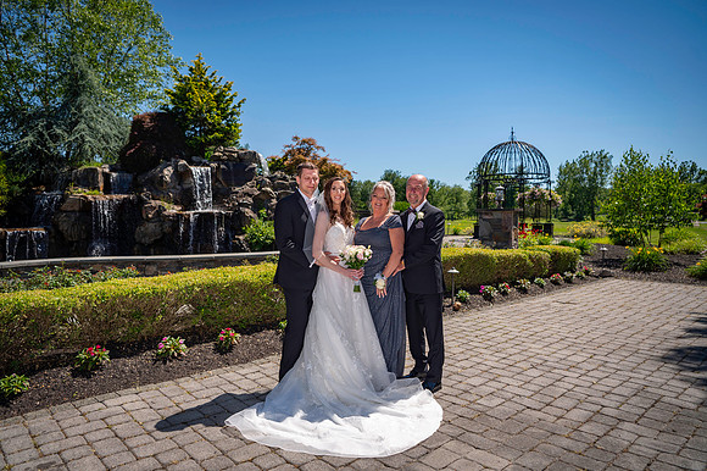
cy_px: 236
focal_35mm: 24
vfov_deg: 53.1
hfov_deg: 73.8
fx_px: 471
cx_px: 354
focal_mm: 24
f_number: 3.2
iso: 100
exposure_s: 1/5000
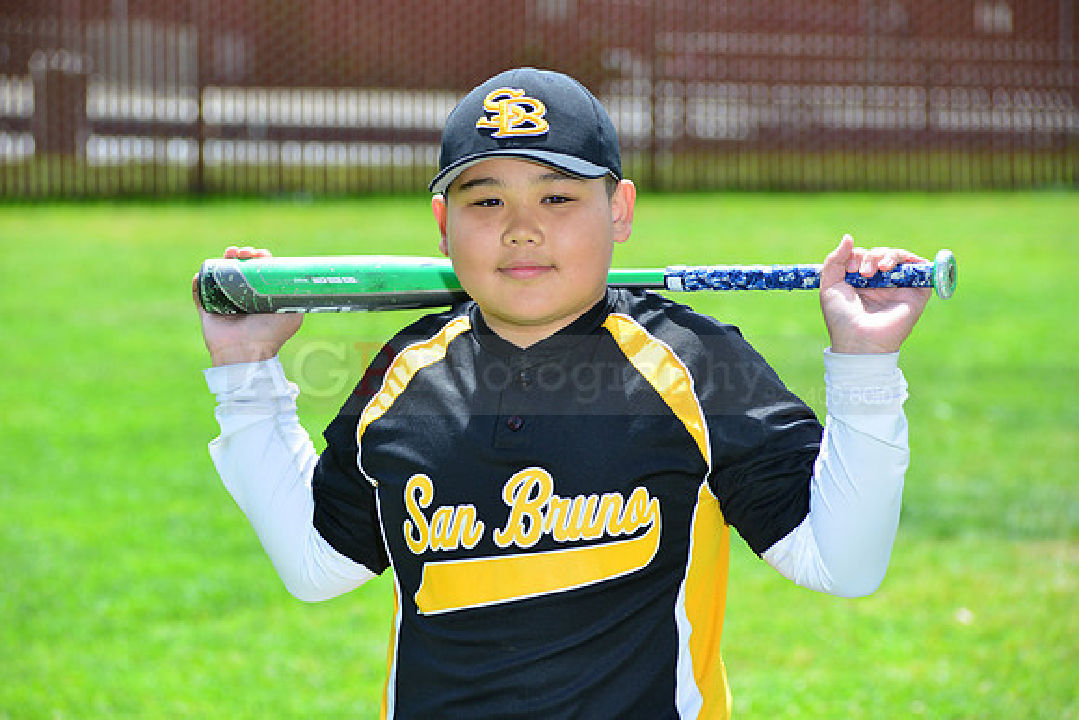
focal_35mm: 145
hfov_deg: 14.2
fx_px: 4347
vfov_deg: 9.5
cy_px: 360
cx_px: 540
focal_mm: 145
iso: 200
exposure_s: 1/200
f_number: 8
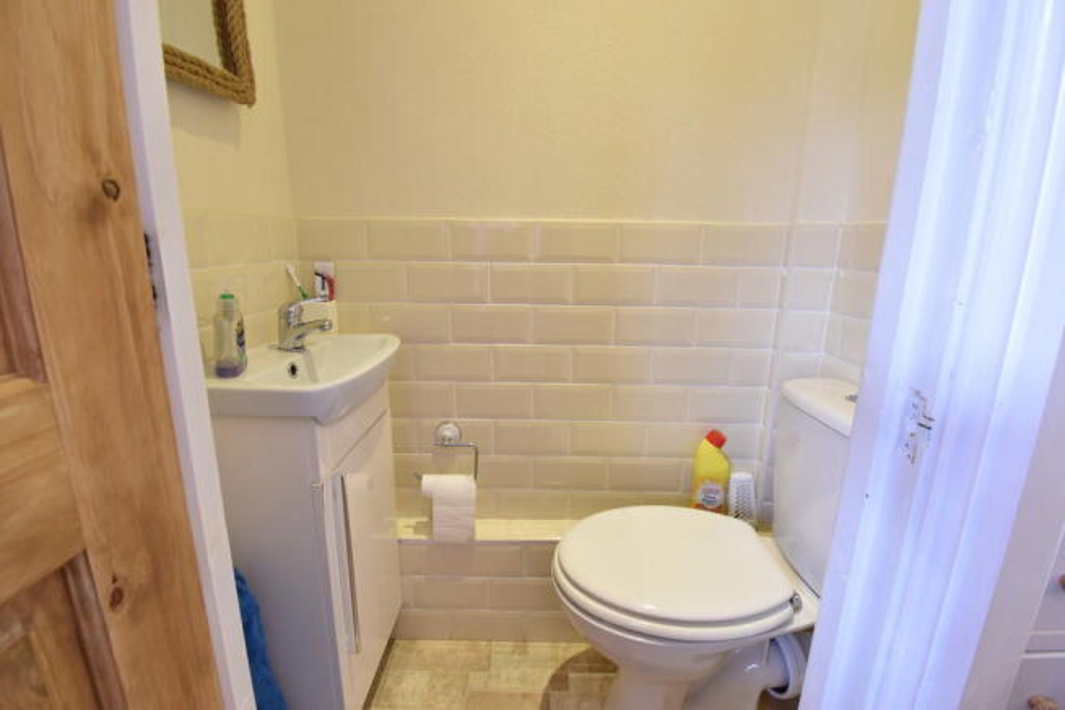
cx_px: 532
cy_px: 355
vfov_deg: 77.4
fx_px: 444
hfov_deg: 100.4
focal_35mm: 15
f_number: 8
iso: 400
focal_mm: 10
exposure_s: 1/2.5
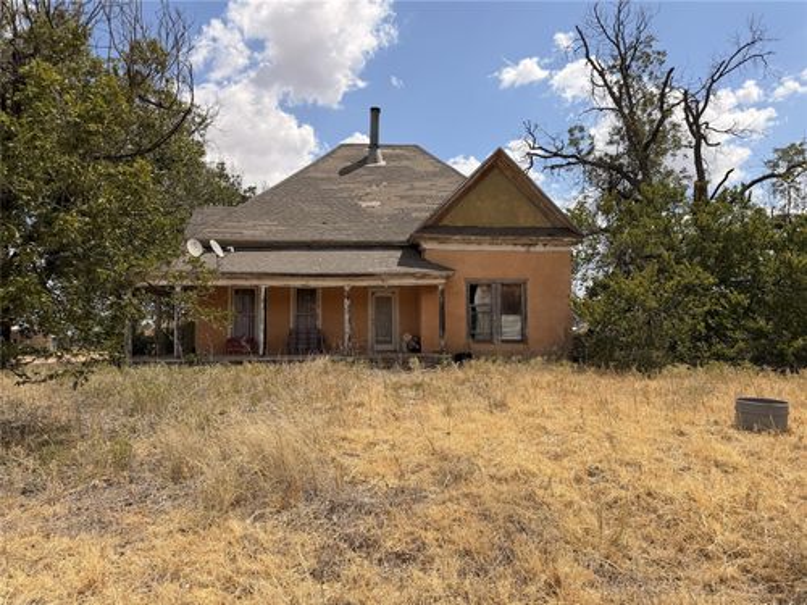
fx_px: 560
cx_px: 404
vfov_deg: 56.8
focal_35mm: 24
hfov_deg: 71.6
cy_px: 302
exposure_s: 1/6711
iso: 80
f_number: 1.78
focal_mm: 6.76
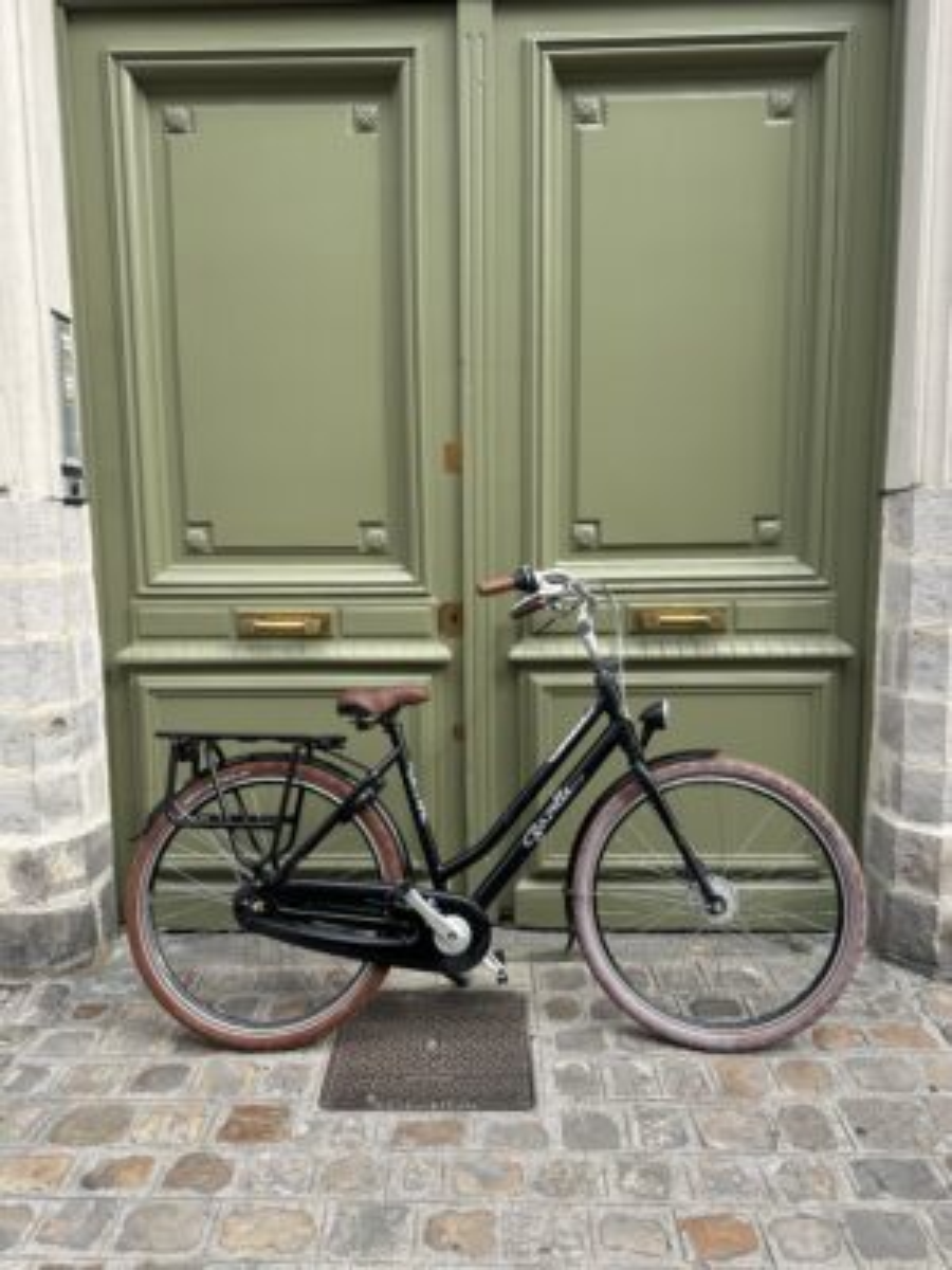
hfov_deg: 56.8
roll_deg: +0.2
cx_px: 476
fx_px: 880
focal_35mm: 24
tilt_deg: -6.4
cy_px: 635
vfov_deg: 71.6
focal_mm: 6.86
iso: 80
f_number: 1.78
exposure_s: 1/1227
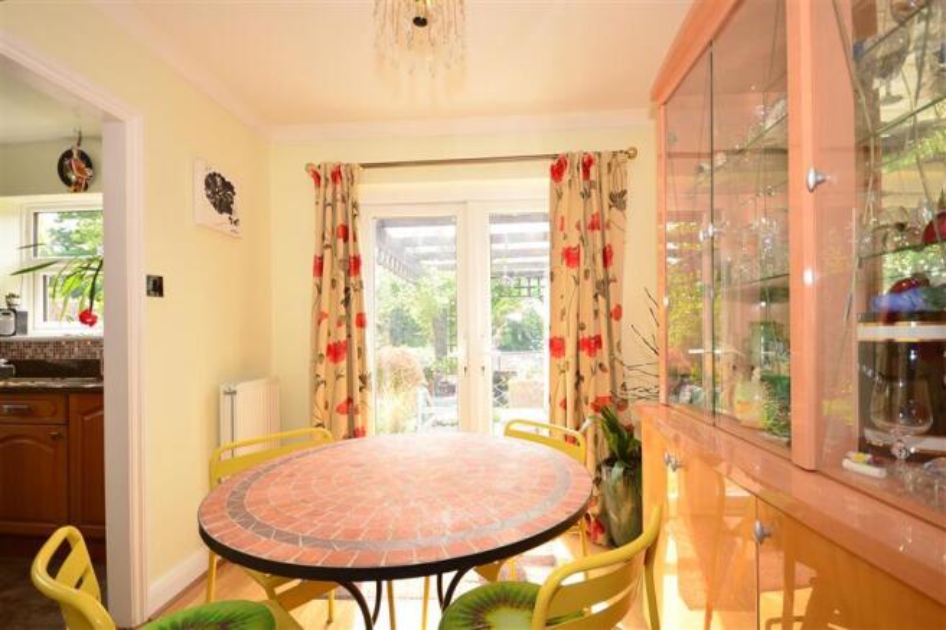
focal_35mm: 16
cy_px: 315
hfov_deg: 95.0
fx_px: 433
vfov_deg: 72.0
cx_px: 473
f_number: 5
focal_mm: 11
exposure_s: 1/60
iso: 200
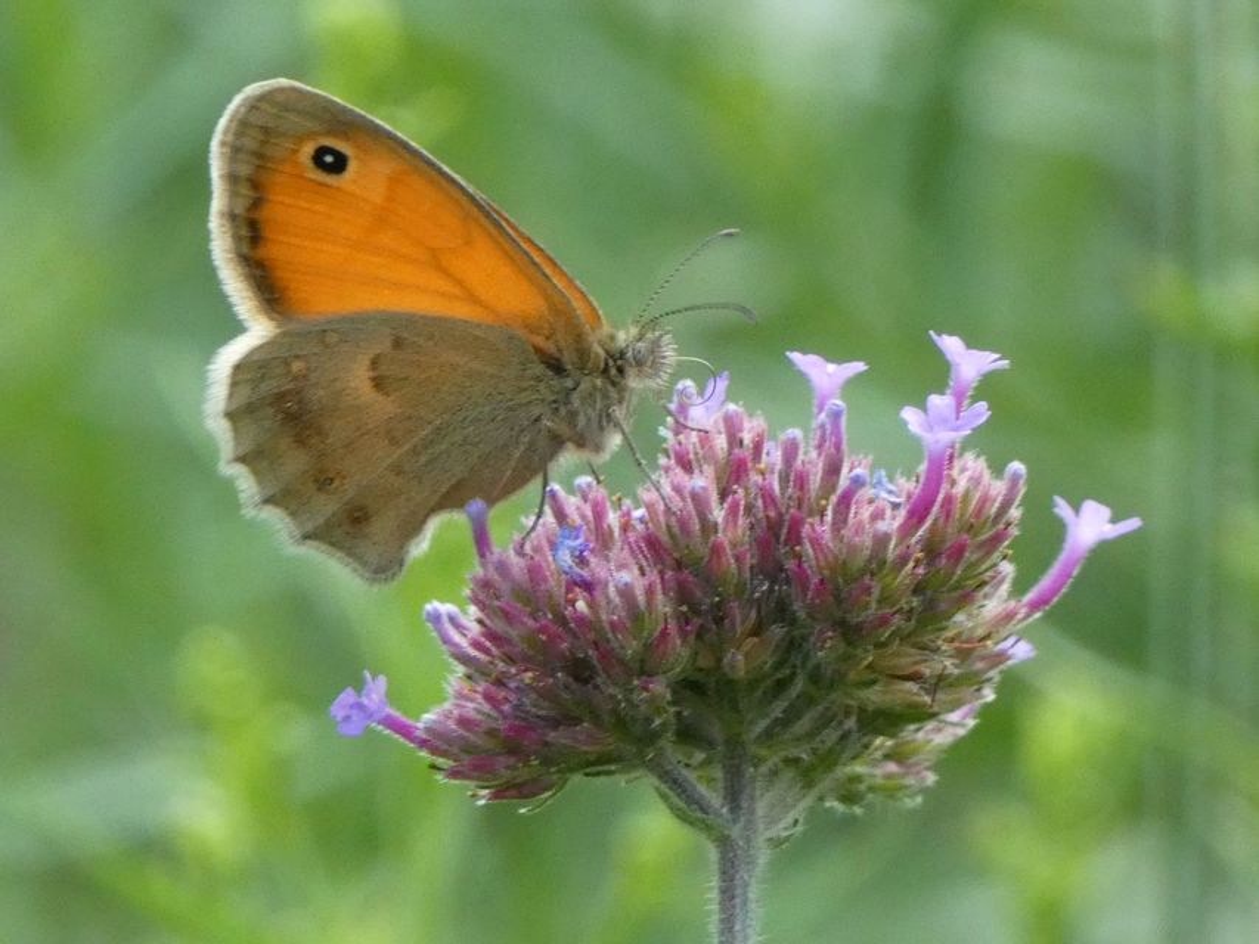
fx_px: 17060
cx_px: 630
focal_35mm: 469
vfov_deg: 3.2
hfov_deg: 4.2
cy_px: 472
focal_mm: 84
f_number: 5.6
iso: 500
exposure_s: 1/100
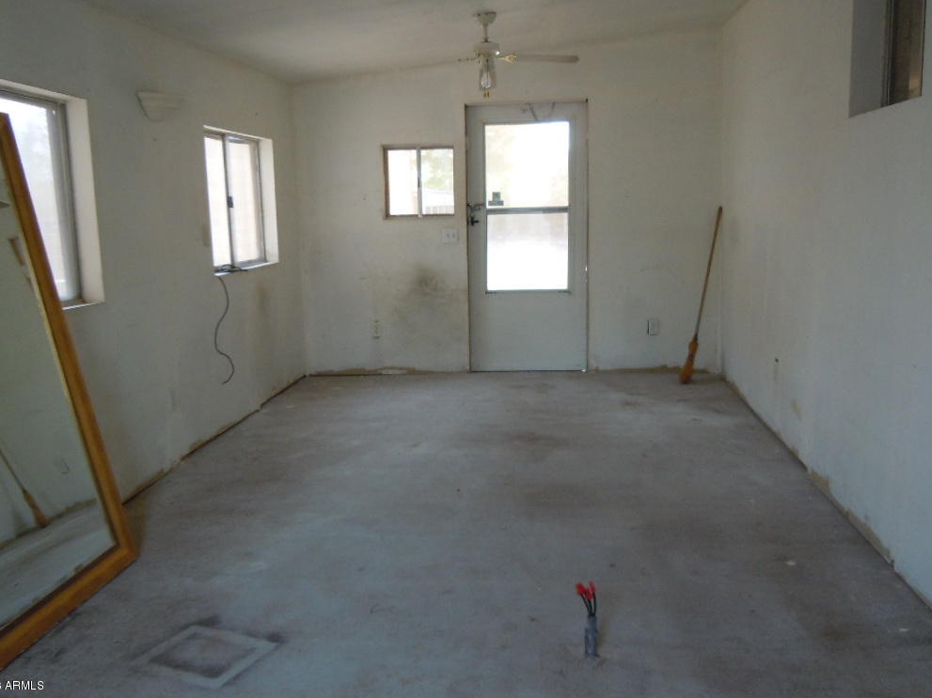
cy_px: 351
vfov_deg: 45.4
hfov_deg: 58.3
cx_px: 451
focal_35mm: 31
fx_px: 835
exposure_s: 1/60
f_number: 3.5
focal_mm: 5.4
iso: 250
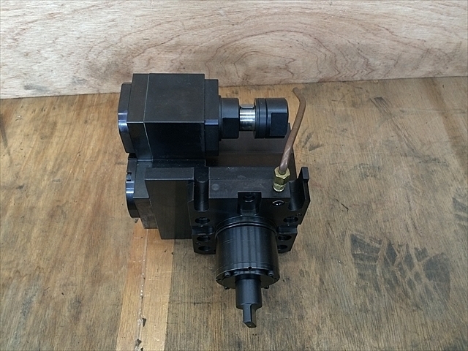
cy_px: 176
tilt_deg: -58.0
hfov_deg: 61.7
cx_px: 234
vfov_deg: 48.2
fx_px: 392
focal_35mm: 29
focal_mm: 4.15
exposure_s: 1/30
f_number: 2.2
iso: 100
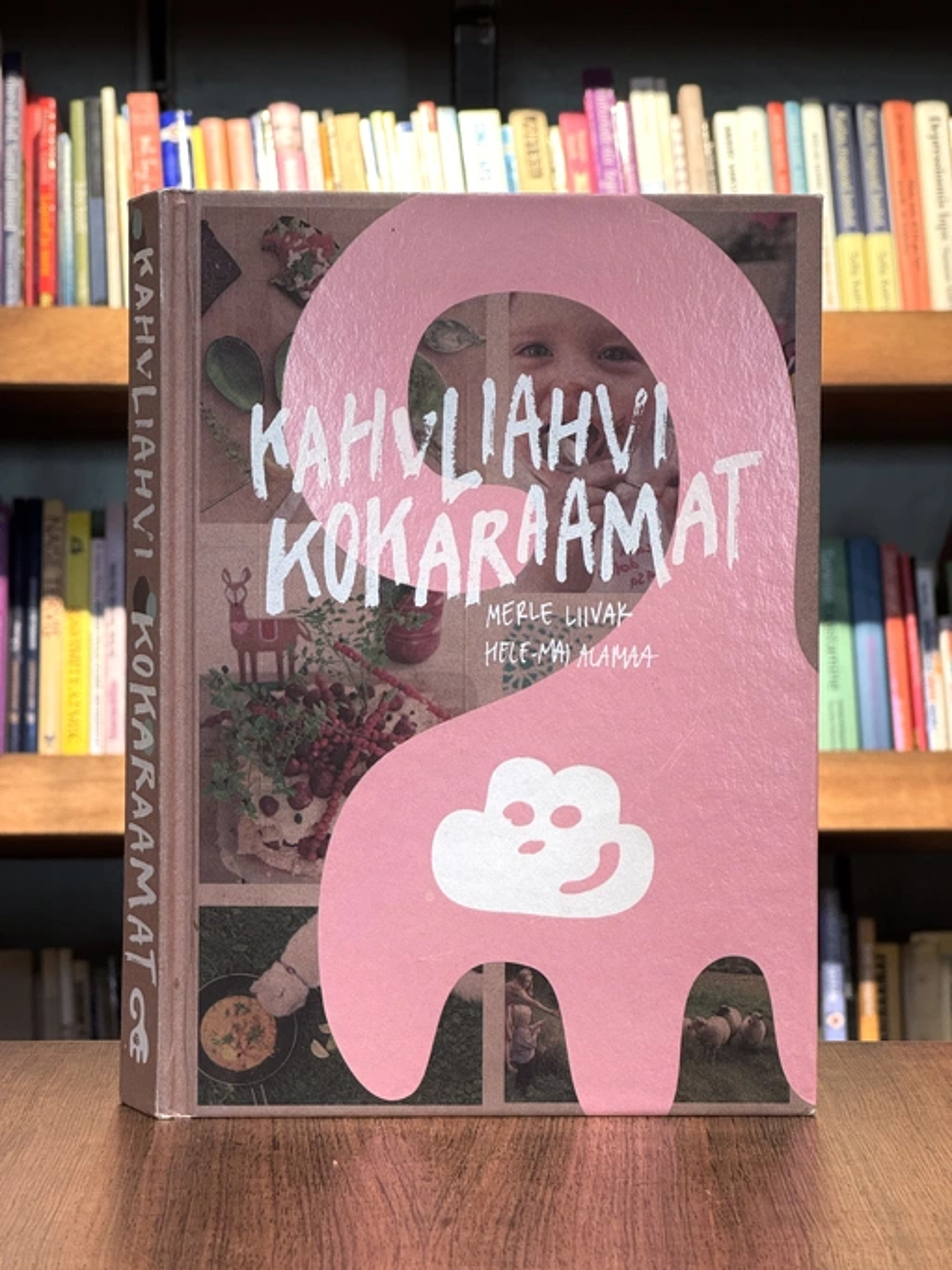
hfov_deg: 19.1
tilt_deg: -0.3
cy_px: 635
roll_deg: -0.3
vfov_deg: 25.3
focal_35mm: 77
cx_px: 476
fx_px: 2823
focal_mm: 9
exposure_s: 1/60
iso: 250
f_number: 2.8
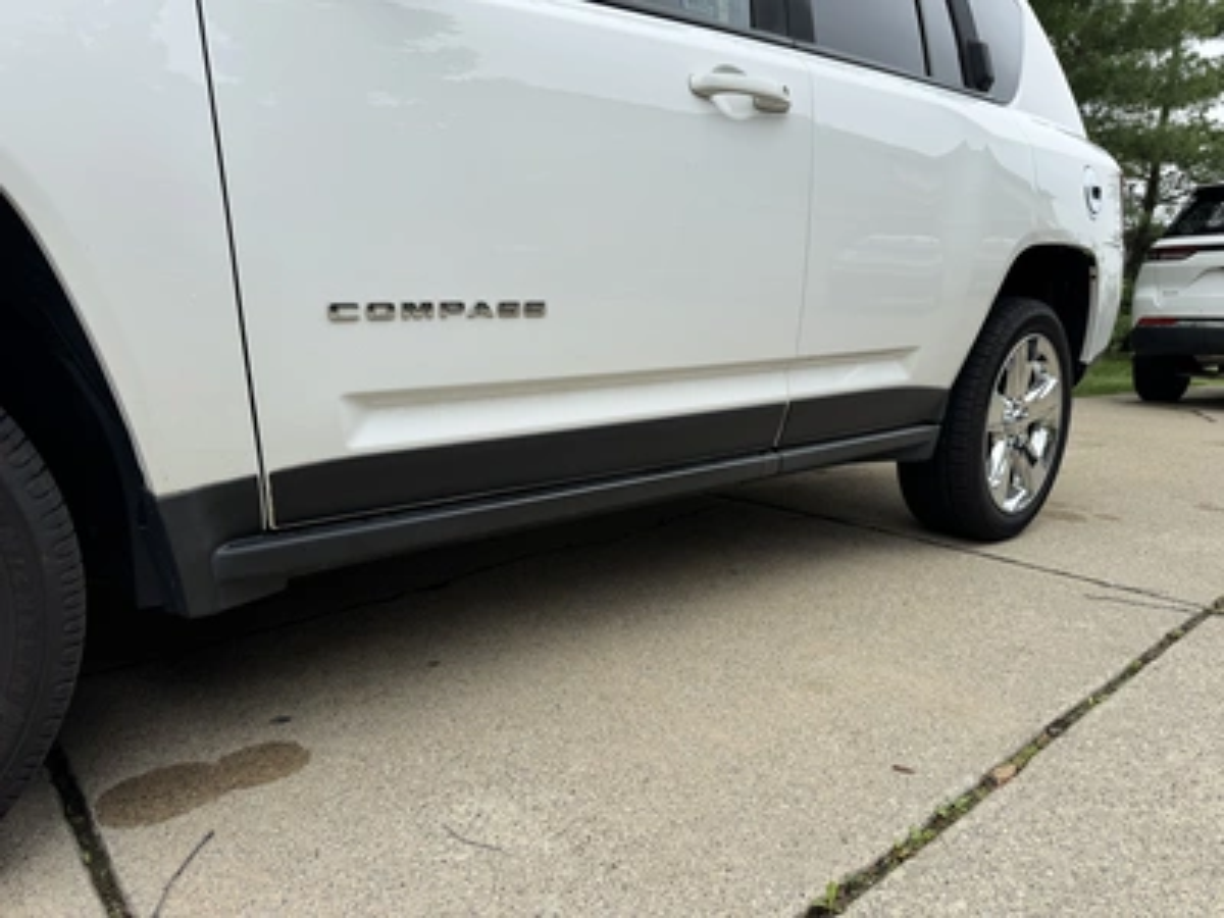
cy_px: 459
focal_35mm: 24
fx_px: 849
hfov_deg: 71.6
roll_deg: -2.9
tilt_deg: -9.7
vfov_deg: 56.8
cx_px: 612
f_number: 1.78
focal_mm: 6.76
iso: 80
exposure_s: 1/1597
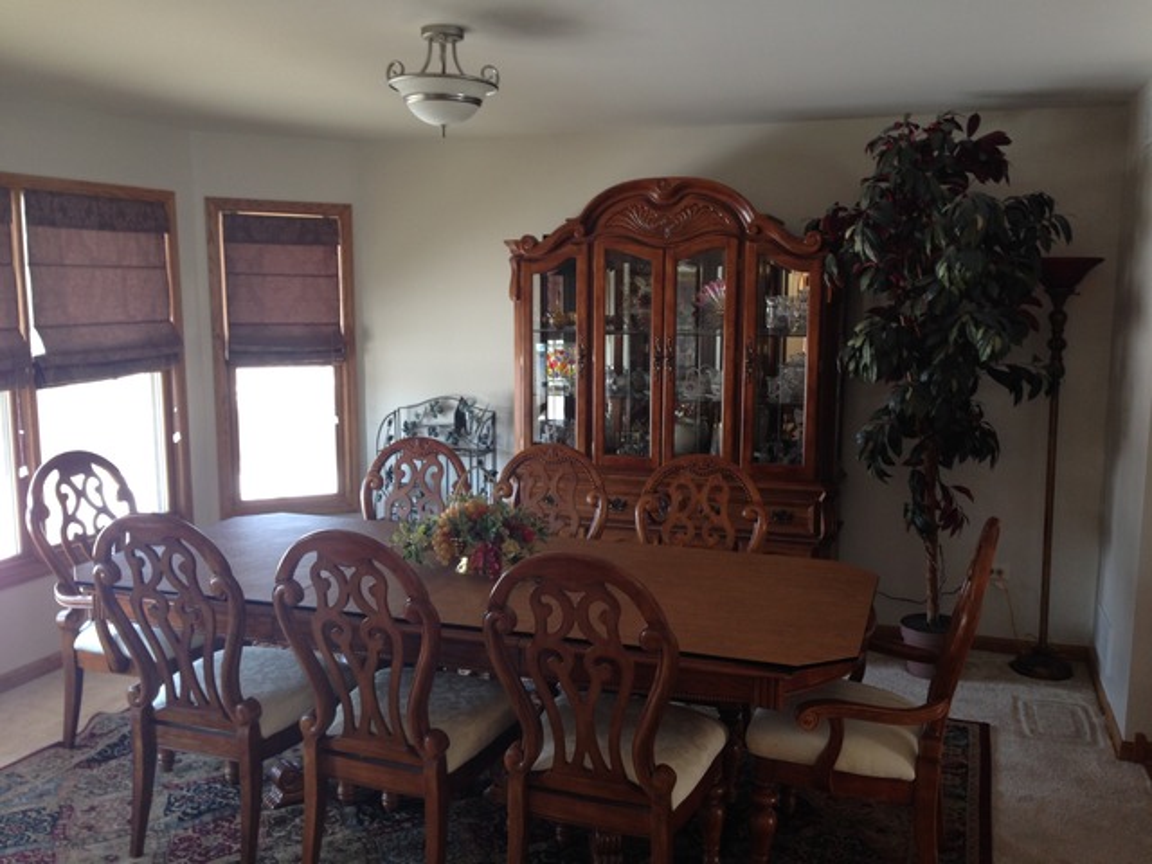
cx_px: 576
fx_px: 1098
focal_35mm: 33
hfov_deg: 55.4
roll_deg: -0.2
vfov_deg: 42.9
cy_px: 432
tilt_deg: -8.6
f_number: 2.4
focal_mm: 4.12
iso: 64
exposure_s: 1/40
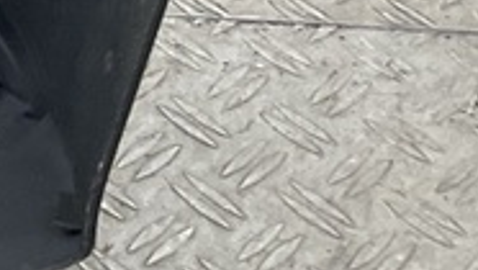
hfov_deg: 10.7
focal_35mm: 171
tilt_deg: -31.8
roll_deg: +8.4
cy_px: -486
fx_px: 2169
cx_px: -691
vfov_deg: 6.6
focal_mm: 3
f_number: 1.8
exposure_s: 1/120
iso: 40
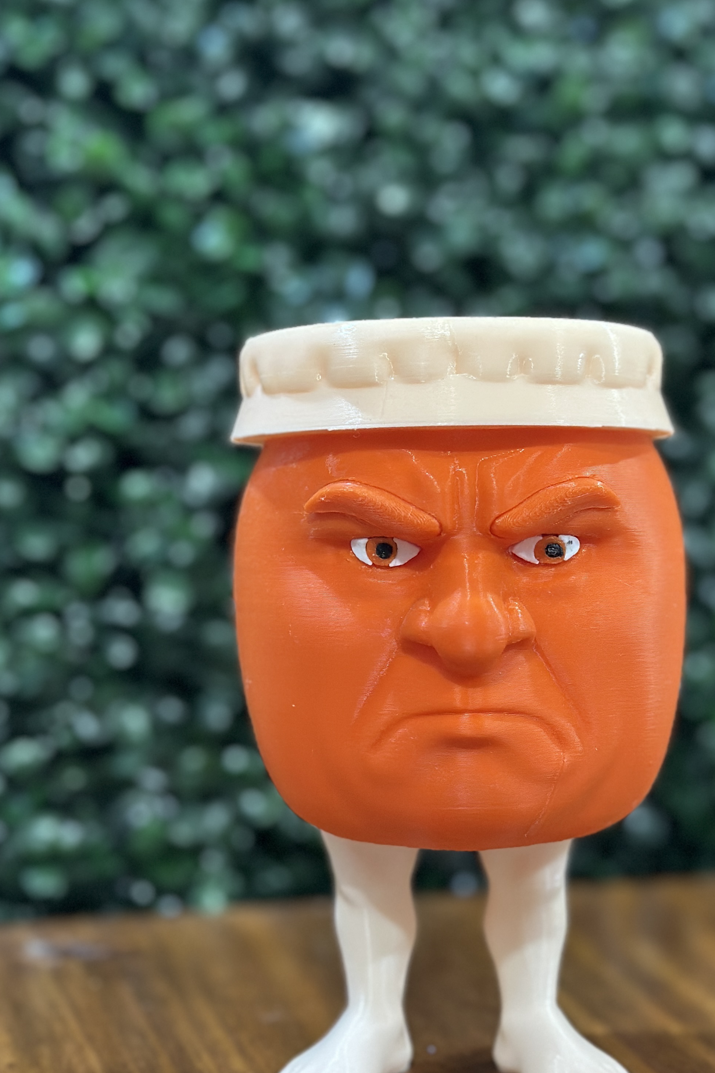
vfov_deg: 29.2
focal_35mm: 69
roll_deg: +0.3
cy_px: 515
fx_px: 2055
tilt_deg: -0.5
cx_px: 400
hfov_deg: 19.7
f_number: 1.78
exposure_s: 1/33
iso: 400
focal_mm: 6.86
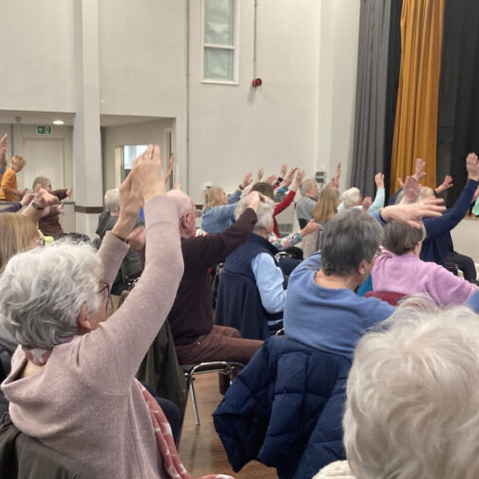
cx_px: 211
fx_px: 798
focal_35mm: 51
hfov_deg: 33.4
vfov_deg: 33.1
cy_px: 325
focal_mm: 3.99
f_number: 1.8
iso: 125
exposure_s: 1/50
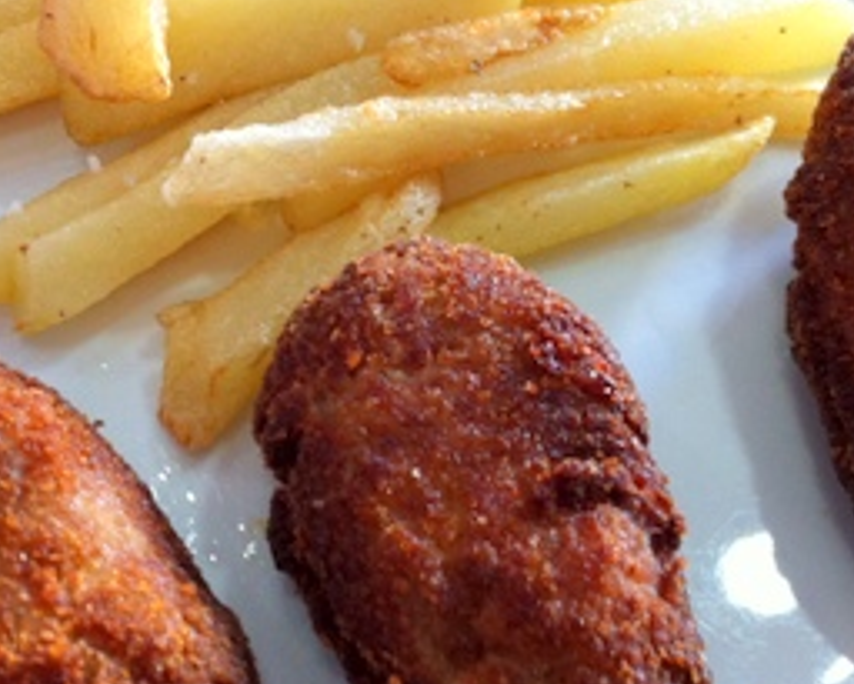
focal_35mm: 64
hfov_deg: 29.5
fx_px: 1618
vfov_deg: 23.9
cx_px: 390
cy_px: 369
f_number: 2.8
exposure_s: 1/15
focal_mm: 3.85
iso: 160
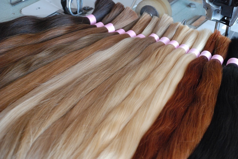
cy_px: 80
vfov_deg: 13.9
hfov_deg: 20.6
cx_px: 119
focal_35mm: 99
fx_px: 655
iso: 1600
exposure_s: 1/160
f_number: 5.6
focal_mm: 66
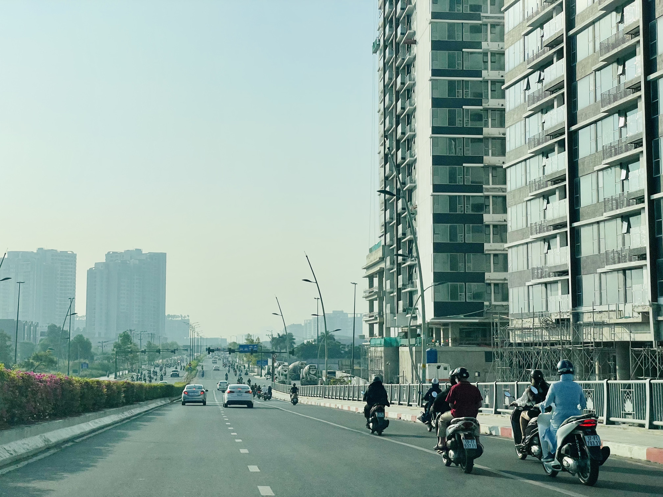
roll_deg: +0.1
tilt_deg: +3.6
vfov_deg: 28.0
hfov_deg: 36.8
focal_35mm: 52
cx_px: 332
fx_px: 996
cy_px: 248
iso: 25
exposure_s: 1/4348
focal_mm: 6
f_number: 2
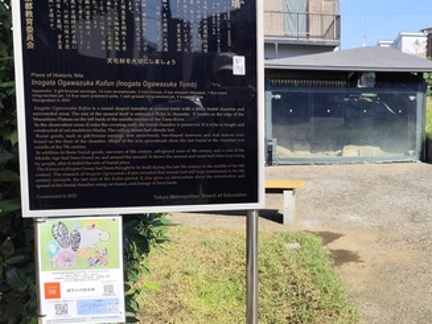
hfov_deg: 40.1
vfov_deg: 32.2
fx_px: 561
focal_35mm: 45
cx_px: 357
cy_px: 155
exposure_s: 1/742
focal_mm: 6.19
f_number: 1.65
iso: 50
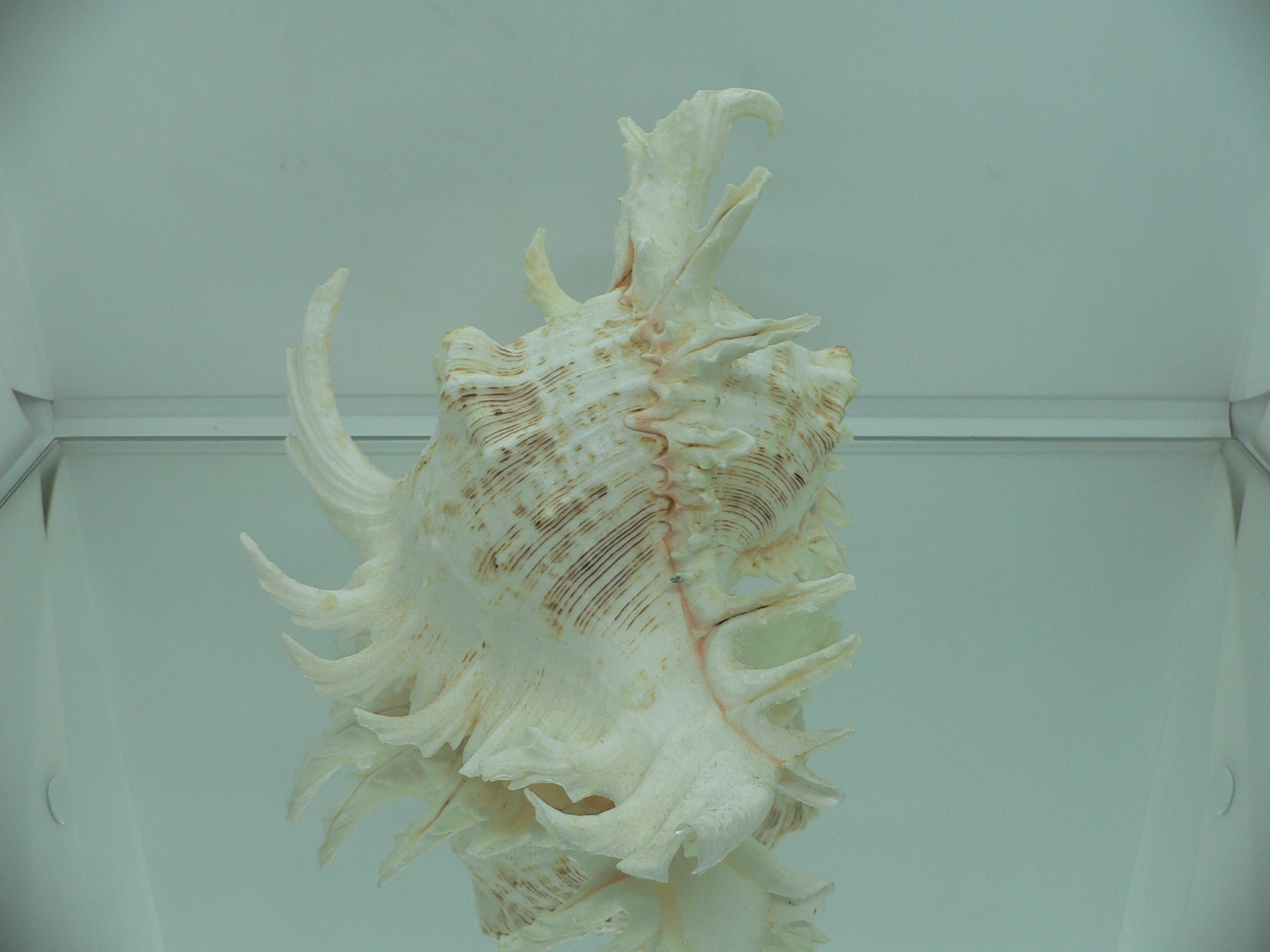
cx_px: 635
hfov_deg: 52.6
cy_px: 476
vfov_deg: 40.7
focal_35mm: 35
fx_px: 1284
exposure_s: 1/80
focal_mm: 4.6
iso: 80
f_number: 2.8
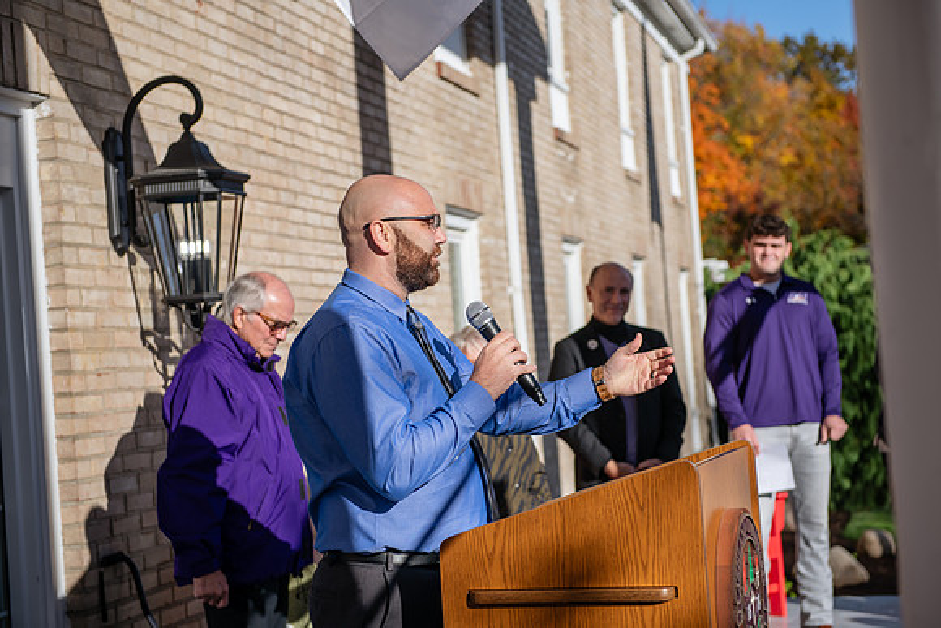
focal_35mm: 62
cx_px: 470
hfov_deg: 32.4
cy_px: 314
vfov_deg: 21.9
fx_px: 1621
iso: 80
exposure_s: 1/1000
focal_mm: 62
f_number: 3.5
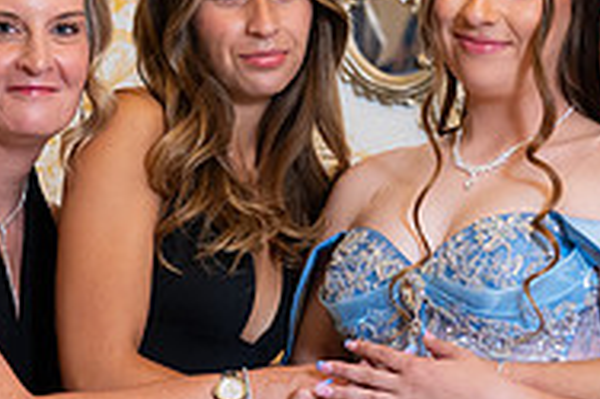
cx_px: 579
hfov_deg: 8.1
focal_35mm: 252
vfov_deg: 5.4
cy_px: 71
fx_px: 4196
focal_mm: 70
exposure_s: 1/160
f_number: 4
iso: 1000
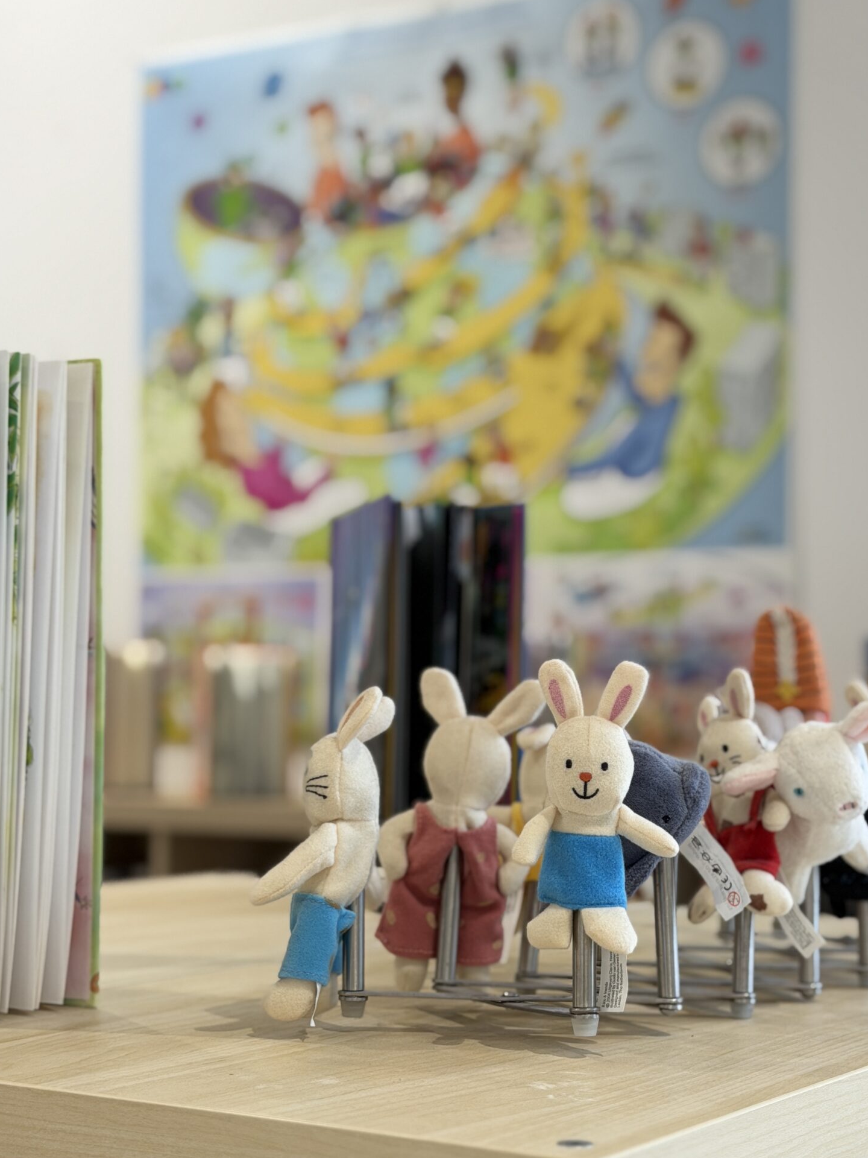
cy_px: 651
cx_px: 571
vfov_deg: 30.2
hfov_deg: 22.8
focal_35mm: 64
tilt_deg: +0.7
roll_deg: -1.3
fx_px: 2140
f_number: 1.78
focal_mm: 6.76
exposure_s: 1/50
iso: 80
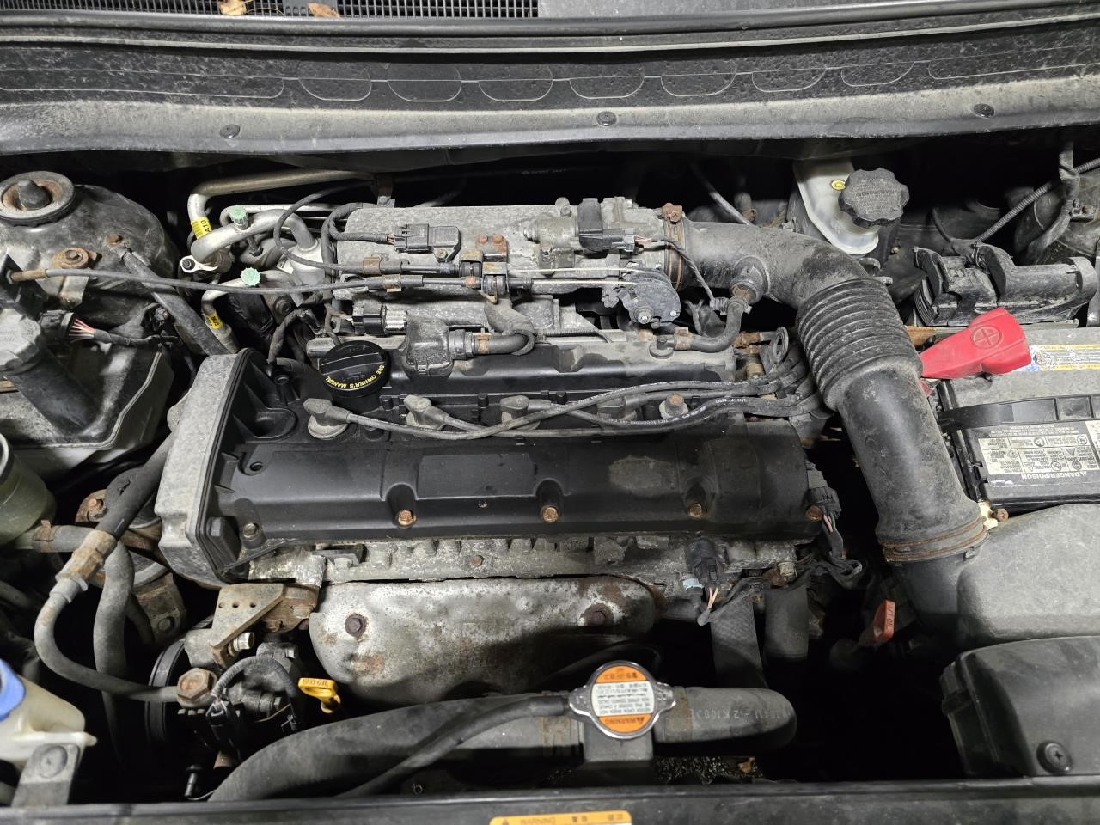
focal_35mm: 23
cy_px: 412
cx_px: 550
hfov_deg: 73.9
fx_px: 731
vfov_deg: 58.9
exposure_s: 1/60
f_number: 1.7
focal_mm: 6.3
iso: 1250
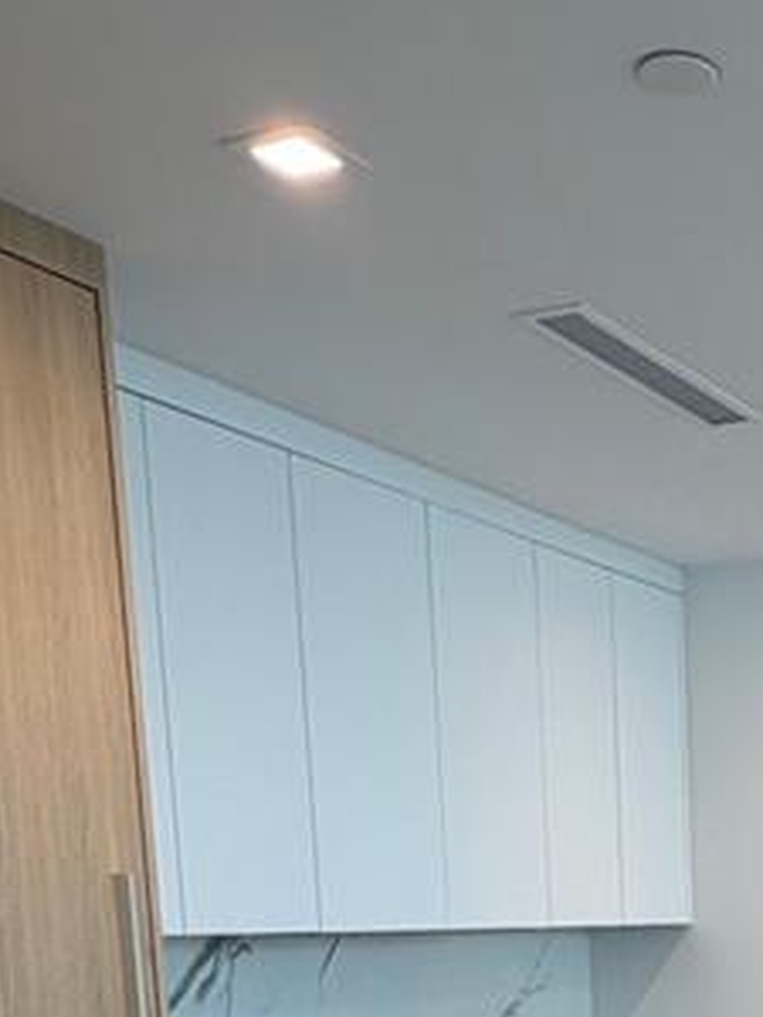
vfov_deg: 29.6
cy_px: 1210
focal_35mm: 56
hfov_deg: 24.2
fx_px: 1646
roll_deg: +0.3
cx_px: 868
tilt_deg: -10.0
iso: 80
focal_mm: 2.22
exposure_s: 1/120
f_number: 2.2
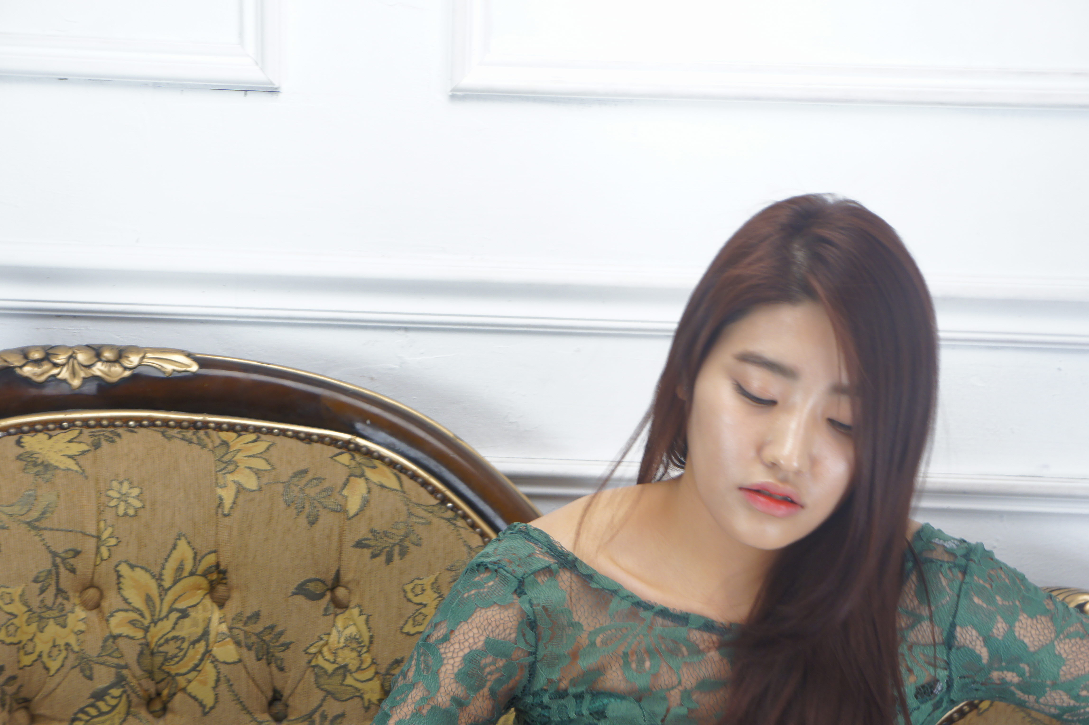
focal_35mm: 82
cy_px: 362
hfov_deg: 24.6
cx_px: 544
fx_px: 2494
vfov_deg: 16.5
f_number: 5.6
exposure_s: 1/100
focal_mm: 55
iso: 640
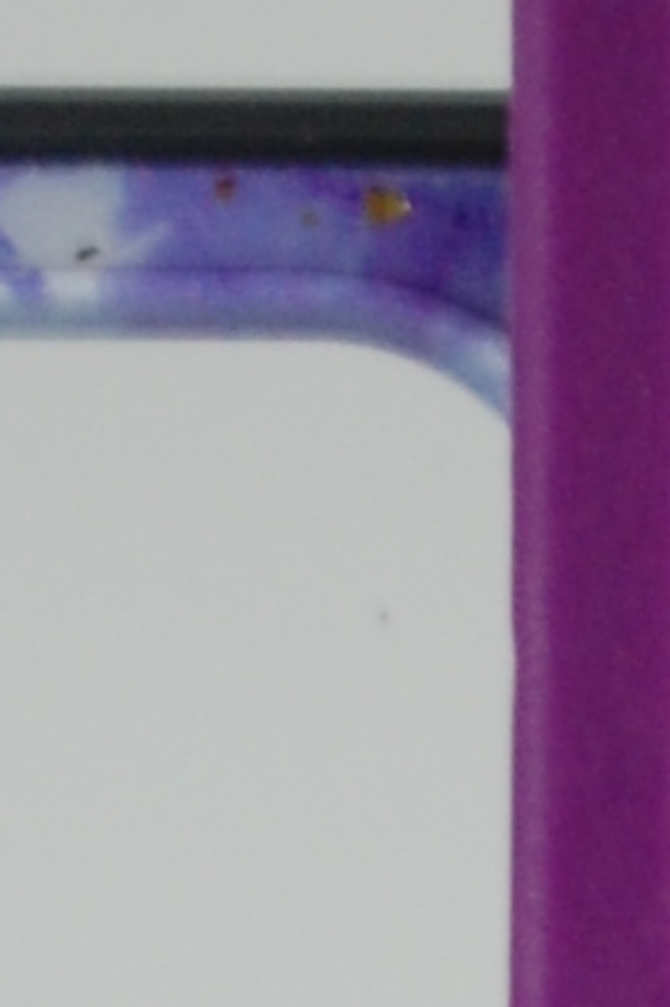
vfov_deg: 3.5
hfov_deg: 2.4
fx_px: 16274
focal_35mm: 582
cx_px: 570
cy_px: 2454
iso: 450
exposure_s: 1/30
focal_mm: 52
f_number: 5.6
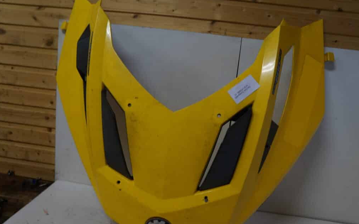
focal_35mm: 31
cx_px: 178
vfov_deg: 40.6
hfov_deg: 61.2
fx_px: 303
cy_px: 119
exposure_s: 1/60
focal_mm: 20
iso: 500
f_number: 4
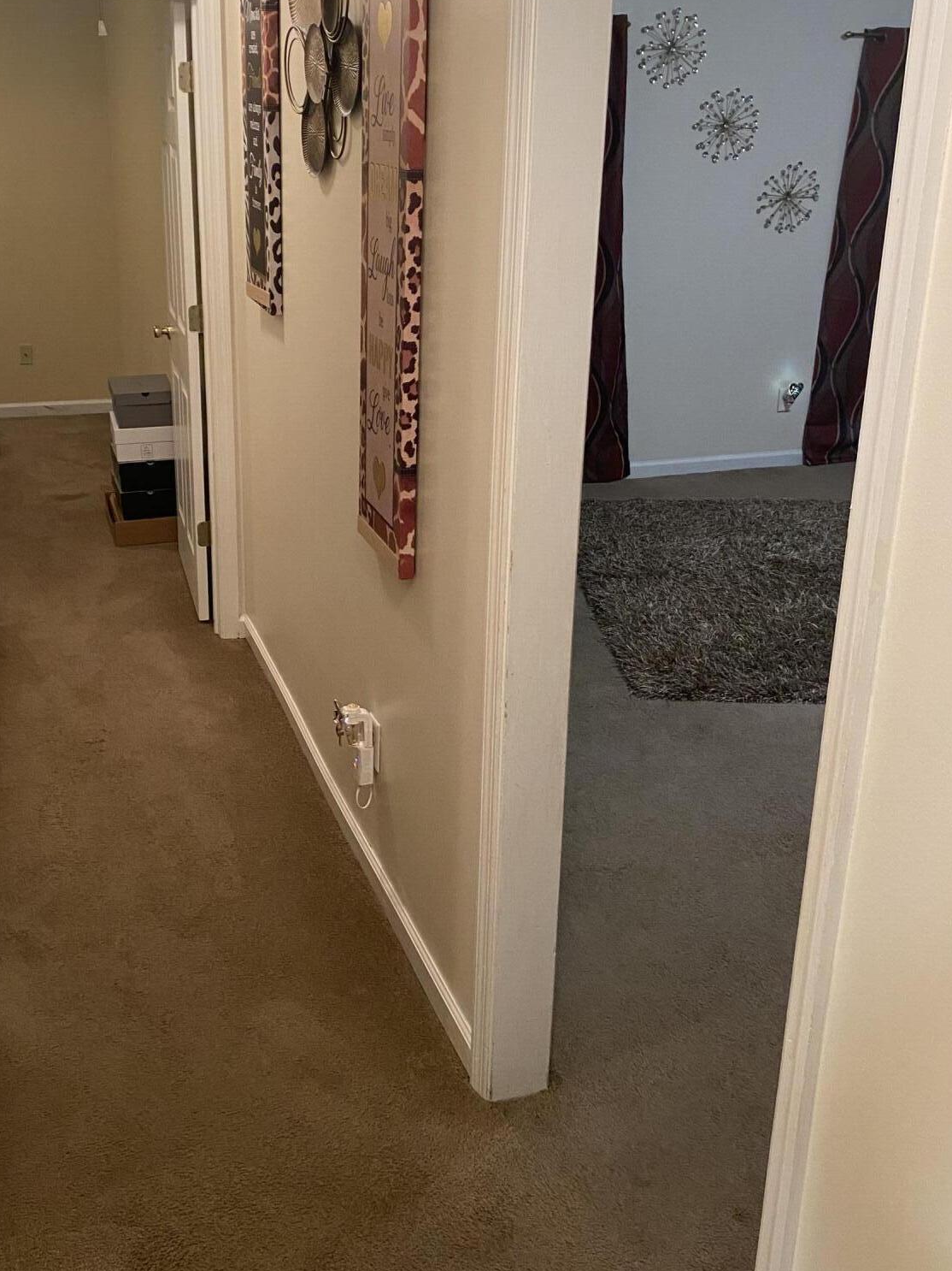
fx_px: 1284
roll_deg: +0.4
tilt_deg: -15.8
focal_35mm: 35
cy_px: 543
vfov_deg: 52.4
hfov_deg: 40.5
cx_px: 372
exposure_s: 1/60
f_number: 1.8
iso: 320
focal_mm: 4.25
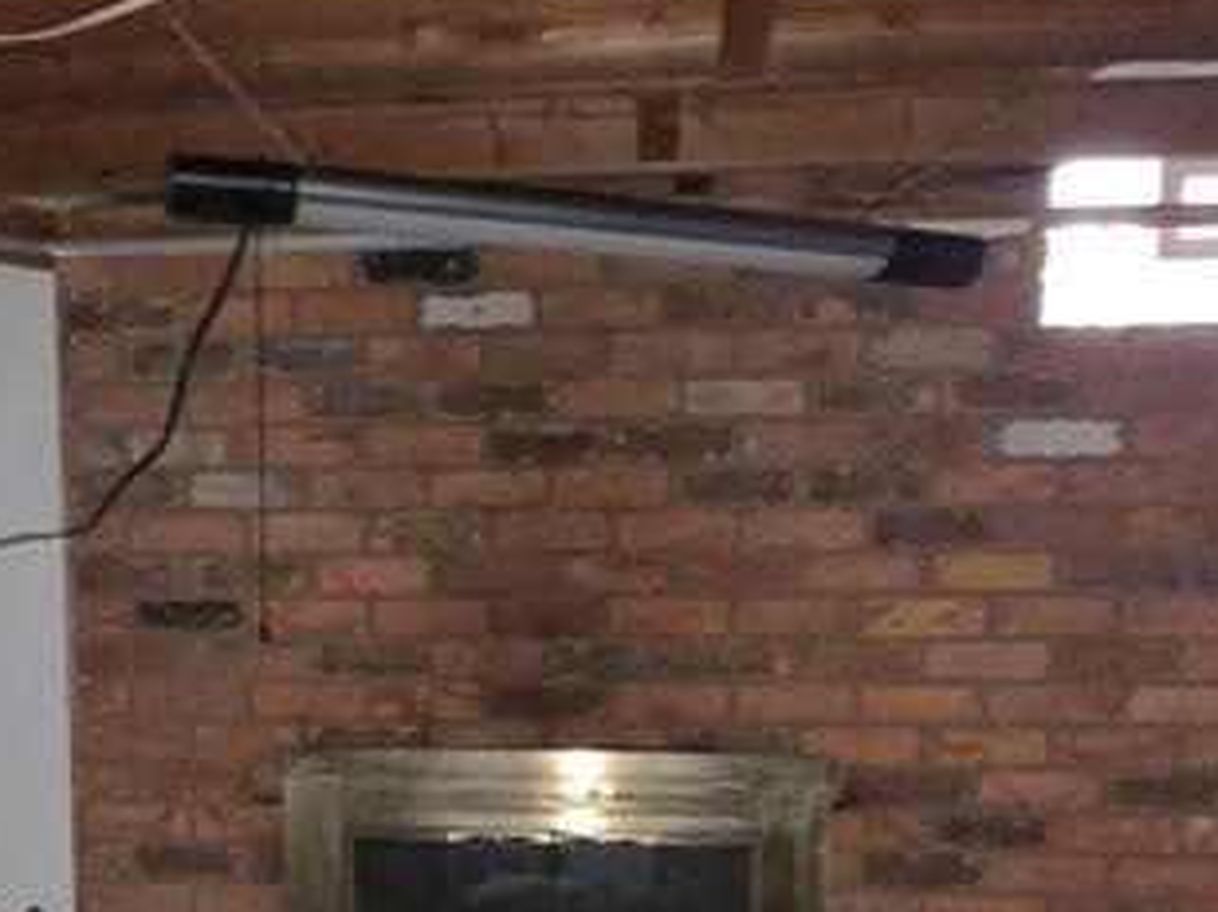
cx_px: 416
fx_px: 1512
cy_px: 884
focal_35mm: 43
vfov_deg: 31.4
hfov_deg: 43.3
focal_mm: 2.2
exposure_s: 1/19.2
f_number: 1.9
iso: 400
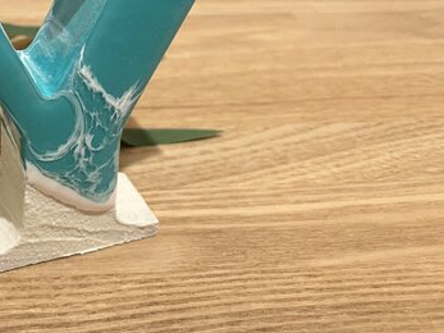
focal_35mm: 48
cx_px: 37
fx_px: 615
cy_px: 55
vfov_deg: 29.4
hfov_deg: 36.9
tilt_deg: -25.9
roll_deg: +0.1
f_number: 1.6
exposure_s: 1/50
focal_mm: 4.2
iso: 320
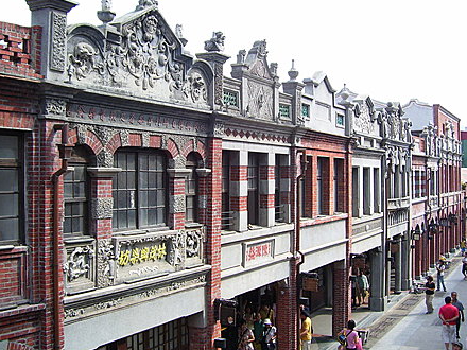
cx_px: 225
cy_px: 176
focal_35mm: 42
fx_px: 567
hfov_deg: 44.8
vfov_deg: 34.3
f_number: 4.8
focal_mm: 6
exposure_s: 1/250
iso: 80
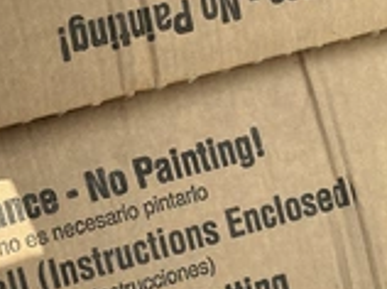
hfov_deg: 25.4
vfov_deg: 20.2
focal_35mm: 71
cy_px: 262
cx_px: -39
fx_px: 793
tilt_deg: -56.5
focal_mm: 3
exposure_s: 1/1412
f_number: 1.8
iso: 25
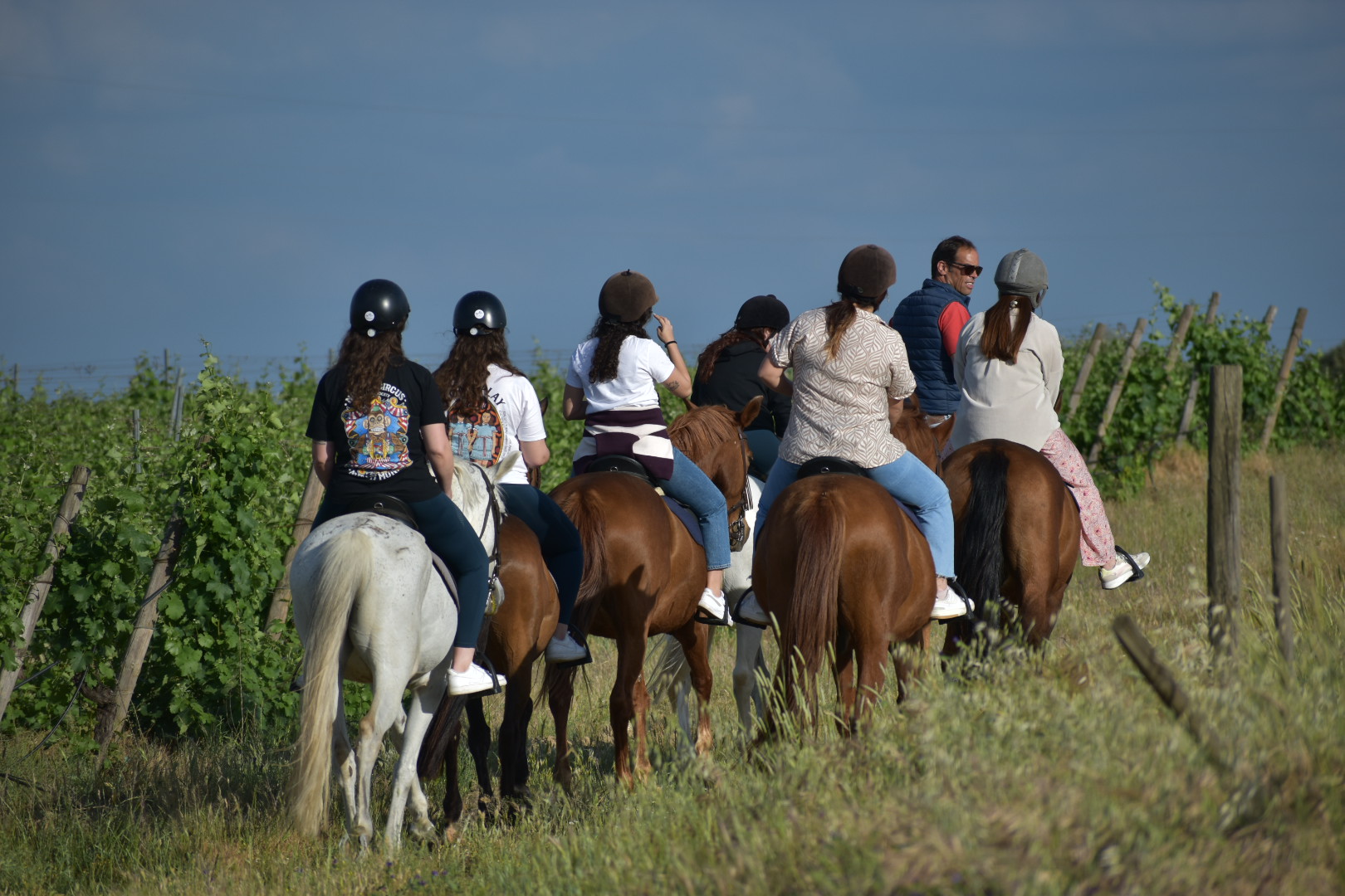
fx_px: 12328
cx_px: 672
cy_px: 448
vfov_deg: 4.2
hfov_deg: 6.2
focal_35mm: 330
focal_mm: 220
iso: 100
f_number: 5.6
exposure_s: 1/1000
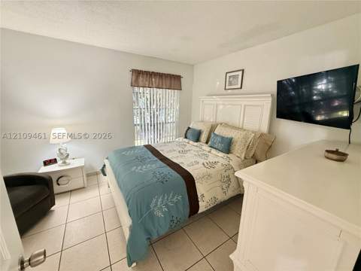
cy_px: 136
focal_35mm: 14
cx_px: 180
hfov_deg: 102.1
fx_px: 146
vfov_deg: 85.7
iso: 500
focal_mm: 2.22
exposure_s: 1/60
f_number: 2.2
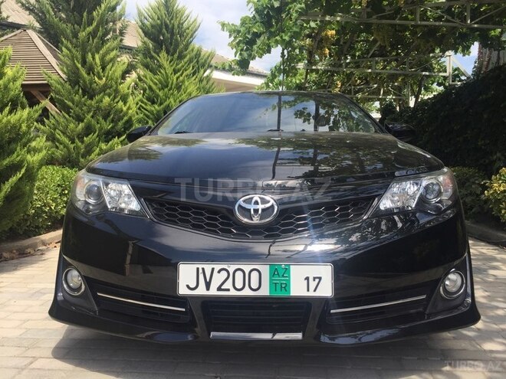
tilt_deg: -2.6
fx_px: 424
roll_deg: -0.3
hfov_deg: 61.7
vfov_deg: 48.2
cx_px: 253
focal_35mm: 29
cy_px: 190
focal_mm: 4.15
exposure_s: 1/1199
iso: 32
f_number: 2.2
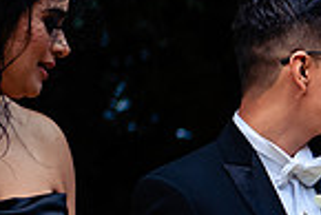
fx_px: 2829
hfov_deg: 6.3
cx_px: 606
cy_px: 254
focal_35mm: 317
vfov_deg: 4.3
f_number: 2.8
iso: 320
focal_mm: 70
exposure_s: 1/160
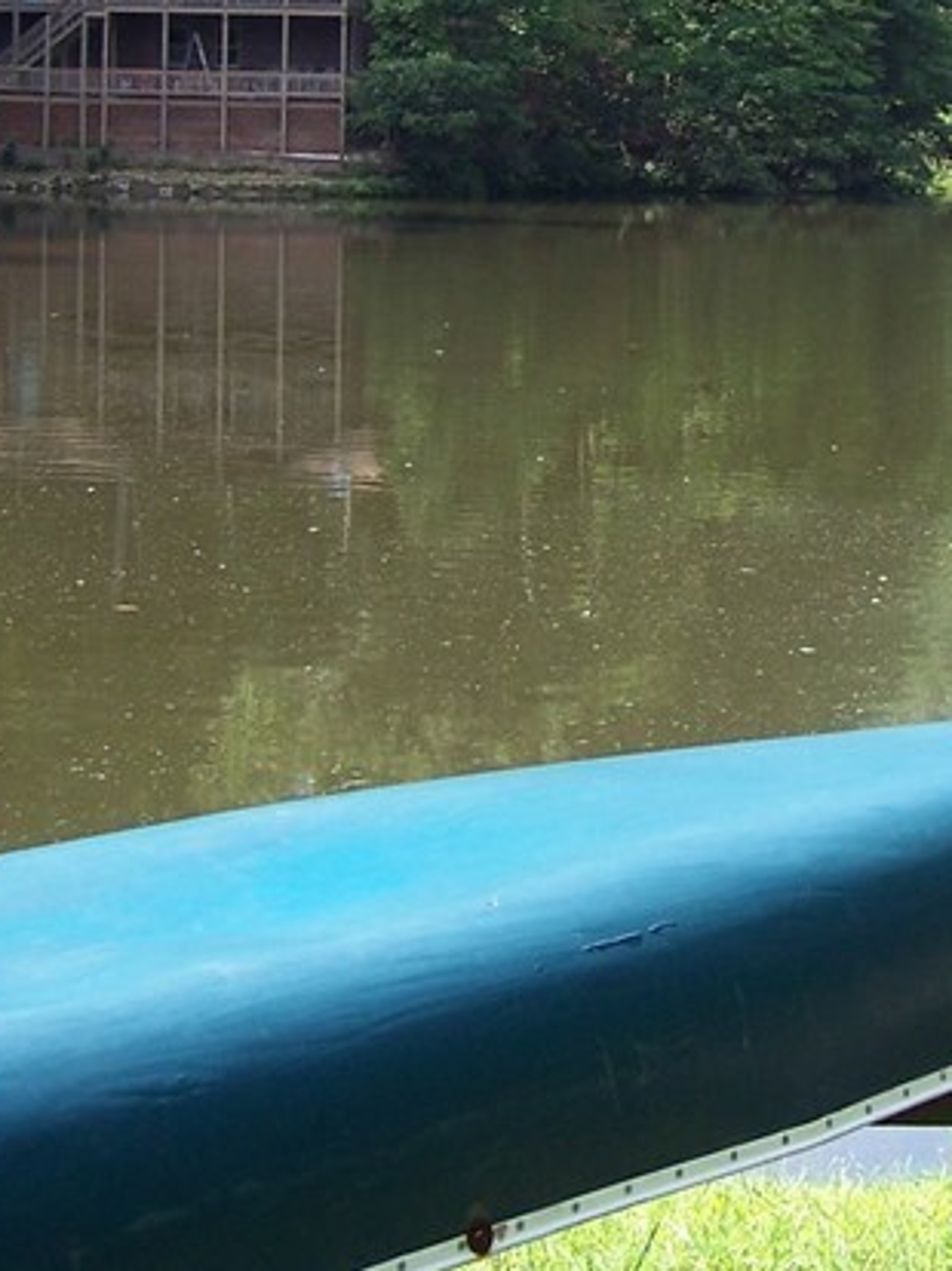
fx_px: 3450
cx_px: 1185
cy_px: 313
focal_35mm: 94
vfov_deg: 20.7
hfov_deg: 15.1
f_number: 2.8
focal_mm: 6.3
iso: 80
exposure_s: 1/350
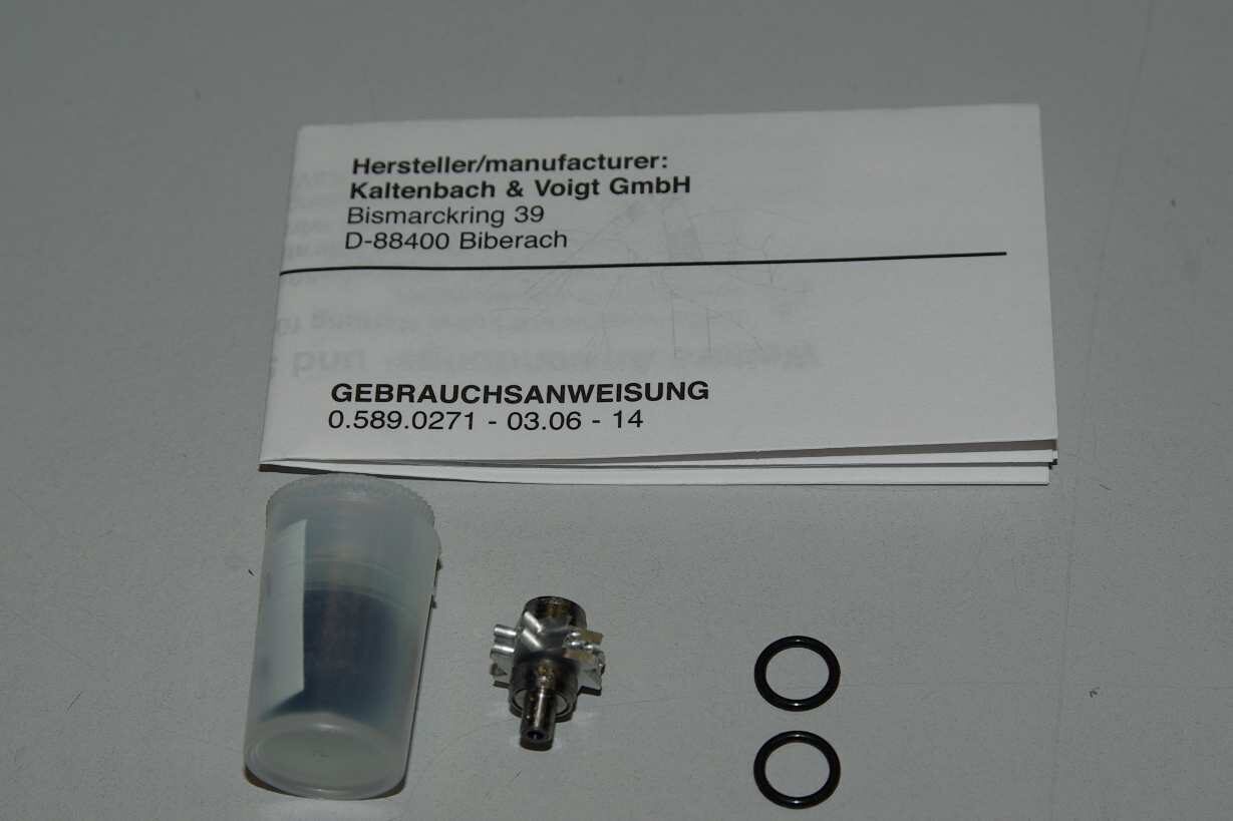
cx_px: 616
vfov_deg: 18.2
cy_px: 410
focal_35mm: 75
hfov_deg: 27.0
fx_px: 2568
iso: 100
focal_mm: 50
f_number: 8
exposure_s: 1/180
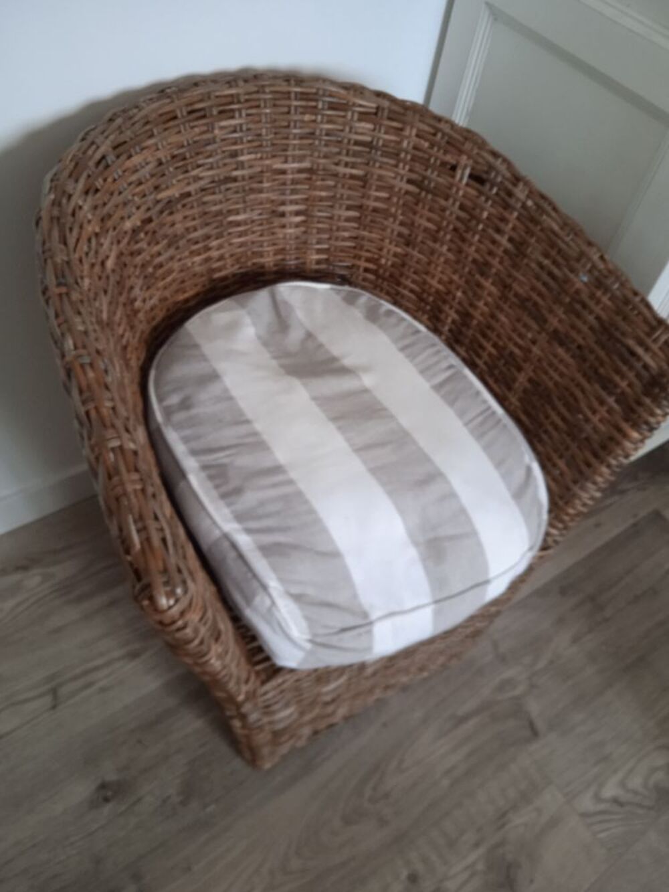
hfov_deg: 49.8
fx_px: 721
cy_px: 446
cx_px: 334
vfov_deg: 63.4
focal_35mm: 28
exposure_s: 1/25
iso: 615
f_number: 2.2
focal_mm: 3.43
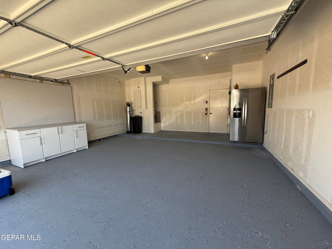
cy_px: 124
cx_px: 166
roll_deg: +1.7
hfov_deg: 102.1
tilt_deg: -5.7
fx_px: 134
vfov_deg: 85.7
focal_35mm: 14
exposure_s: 1/143
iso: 50
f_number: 2.2
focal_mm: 2.22
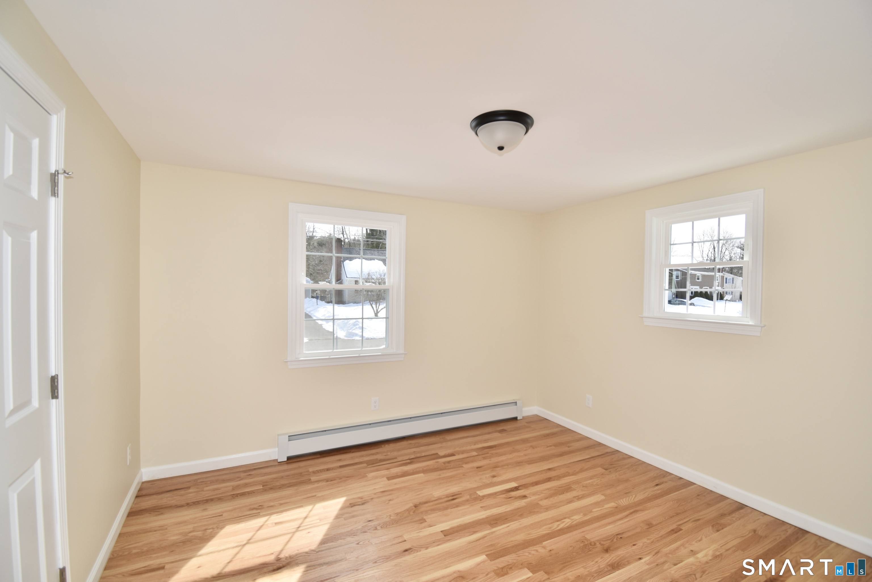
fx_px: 363
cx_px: 436
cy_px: 291
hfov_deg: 100.4
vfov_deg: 77.3
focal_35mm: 15
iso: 100
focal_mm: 10
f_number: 5.6
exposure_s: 1/125
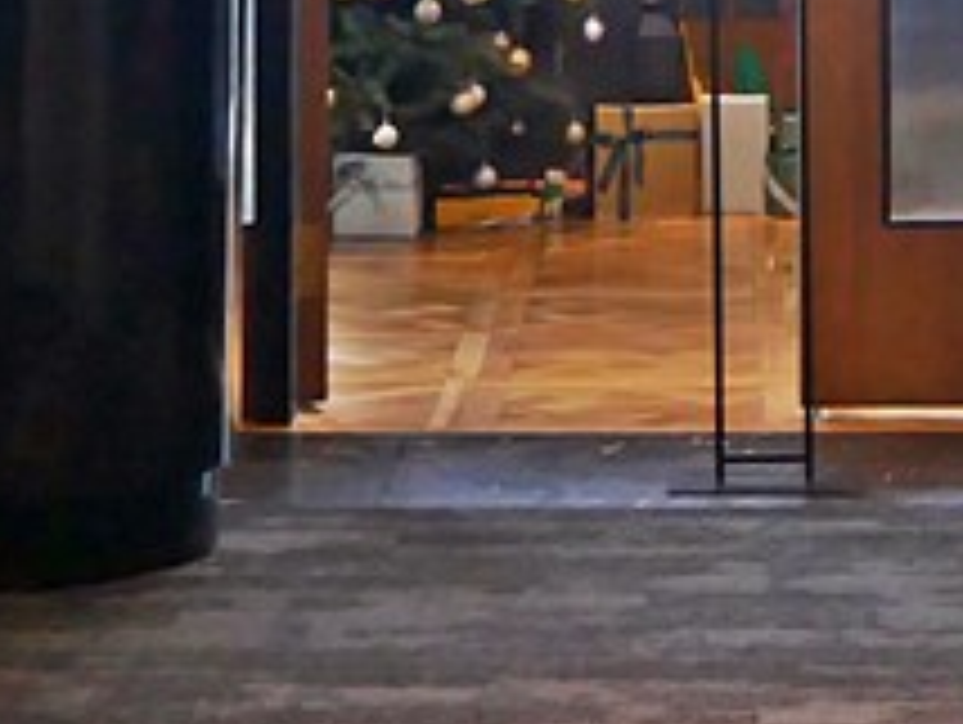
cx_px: 752
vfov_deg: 8.6
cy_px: -506
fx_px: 4679
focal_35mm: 168
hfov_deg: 11.7
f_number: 4.2
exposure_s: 1/60
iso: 640
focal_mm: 18
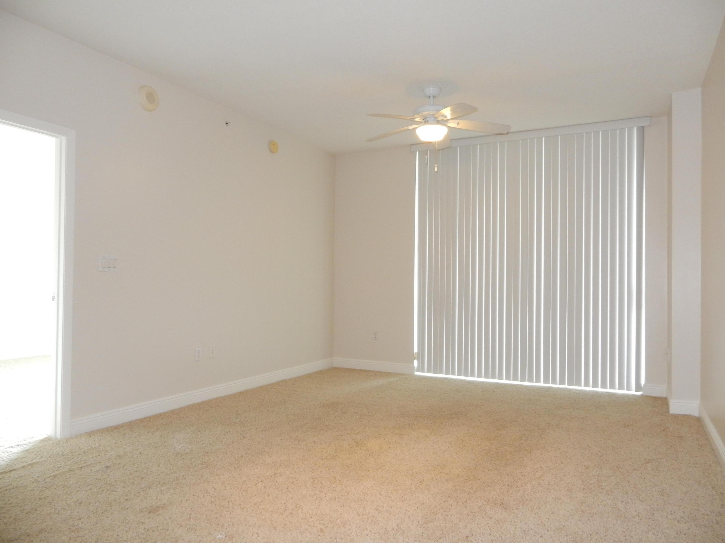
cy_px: 272
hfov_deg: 69.4
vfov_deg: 54.9
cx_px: 362
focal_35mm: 25
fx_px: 524
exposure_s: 1/30
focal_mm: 4.5
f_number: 3.7
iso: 320
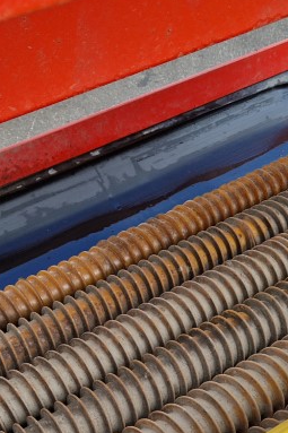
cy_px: 418
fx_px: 769
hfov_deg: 21.2
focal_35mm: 64
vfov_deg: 29.6
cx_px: 143
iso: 50
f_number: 1.8
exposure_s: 1/628
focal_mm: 5.4
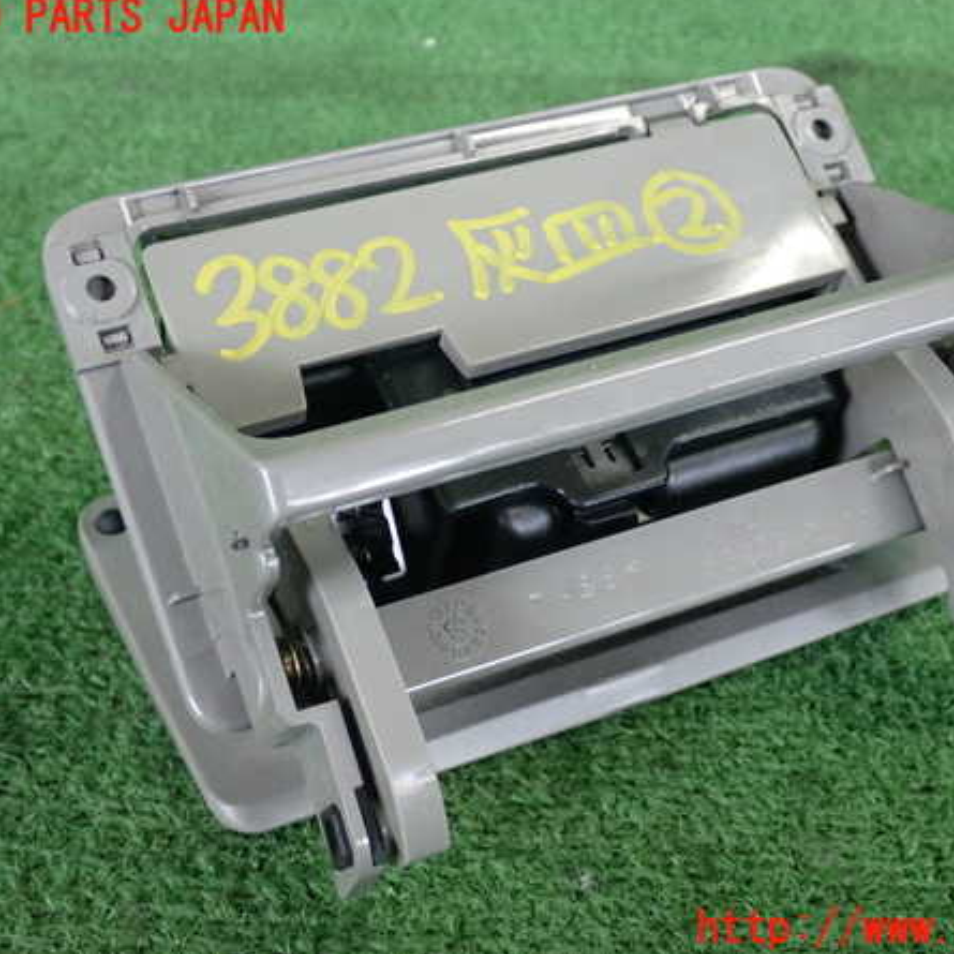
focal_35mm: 56
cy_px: 474
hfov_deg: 30.5
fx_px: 1746
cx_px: 538
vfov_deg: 30.6
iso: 1000
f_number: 3.1
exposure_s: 1/125
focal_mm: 8.4
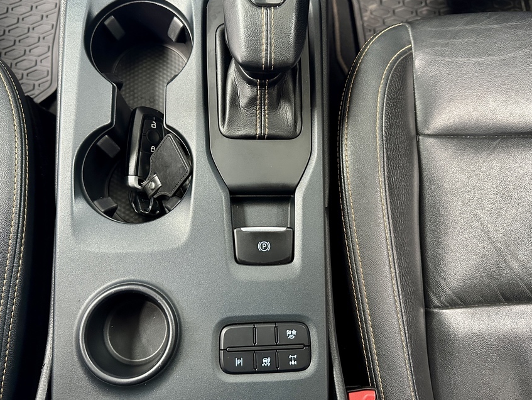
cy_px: 174
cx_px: 257
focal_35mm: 29
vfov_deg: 48.1
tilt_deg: -73.8
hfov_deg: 61.6
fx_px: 446
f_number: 1.78
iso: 640
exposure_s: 1/60
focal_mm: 6.86
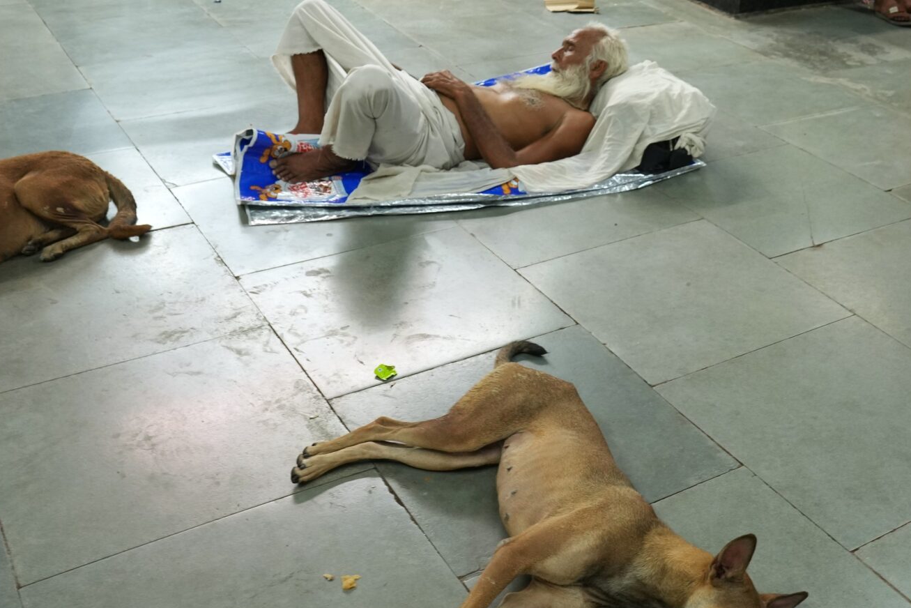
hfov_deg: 40.9
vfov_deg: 28.2
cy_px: 149
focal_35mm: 47
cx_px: 664
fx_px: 1190
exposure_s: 1/10
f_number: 5
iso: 640
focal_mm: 24
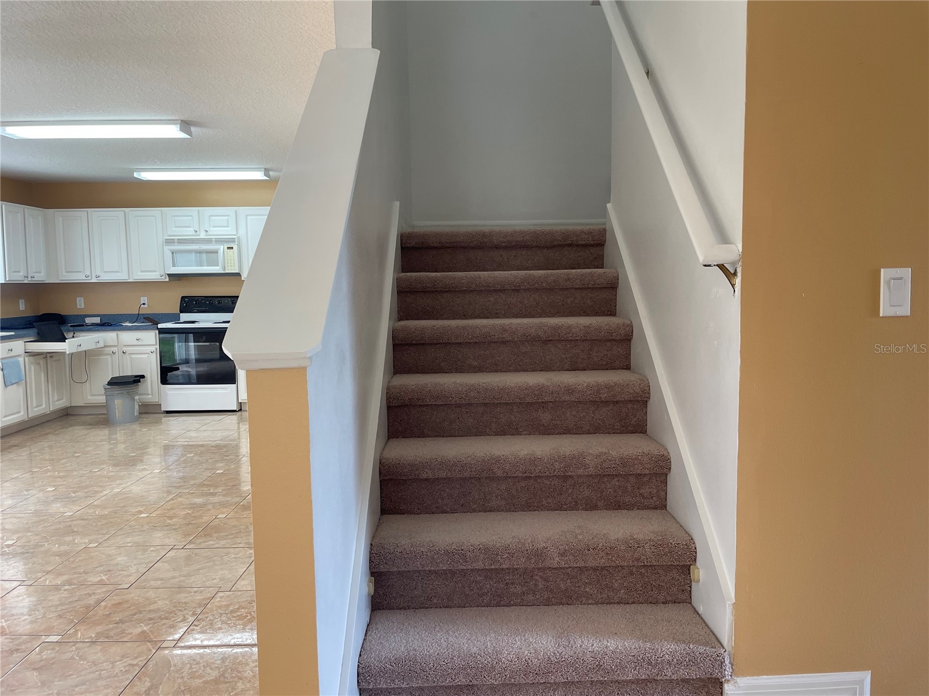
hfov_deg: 67.3
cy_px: 348
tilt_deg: -3.9
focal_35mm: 26
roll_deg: +1.4
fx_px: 698
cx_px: 464
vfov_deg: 53.1
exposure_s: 1/120
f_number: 1.6
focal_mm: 4.2
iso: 80
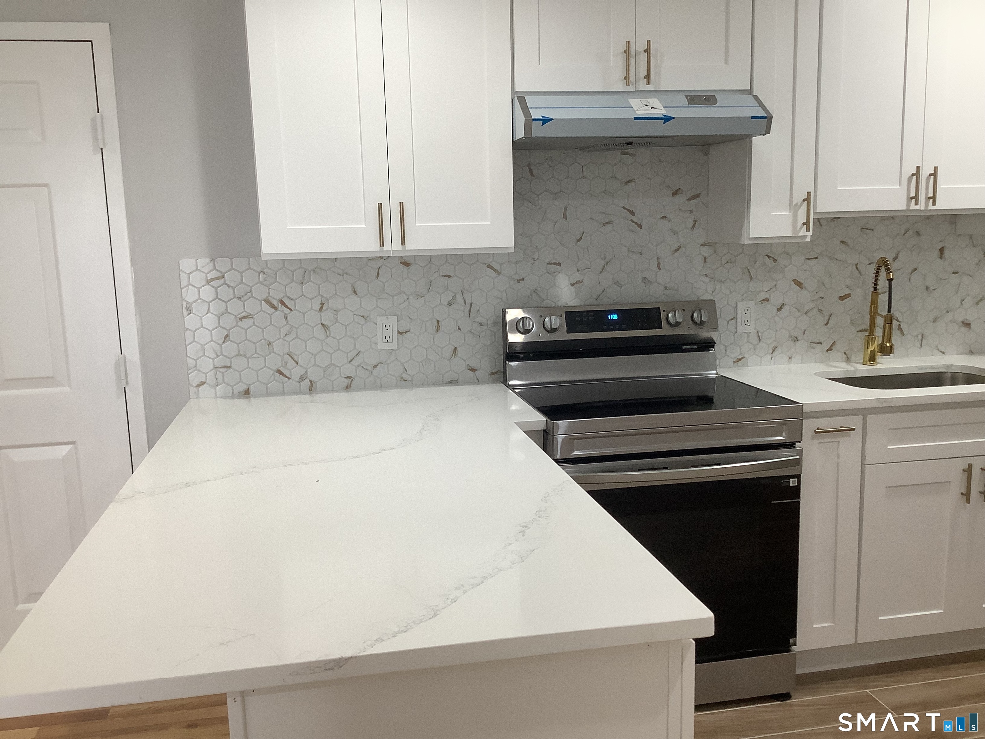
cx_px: 492
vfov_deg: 45.4
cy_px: 370
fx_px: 882
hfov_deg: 58.4
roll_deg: +0.9
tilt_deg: -10.8
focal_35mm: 31
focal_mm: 3.3
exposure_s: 1/60
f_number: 2.4
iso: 100
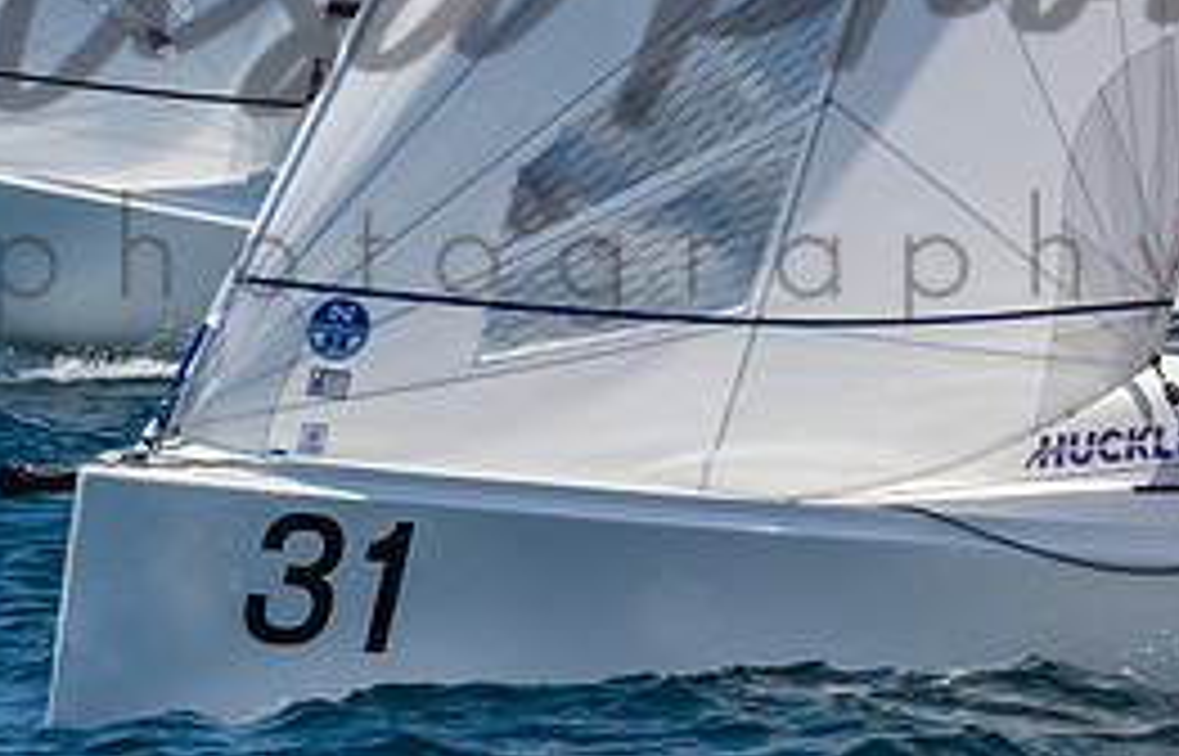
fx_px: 18158
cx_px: 1143
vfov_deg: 2.4
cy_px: 50
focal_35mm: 561
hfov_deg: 3.7
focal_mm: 150
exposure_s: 1/1250
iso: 640
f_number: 14
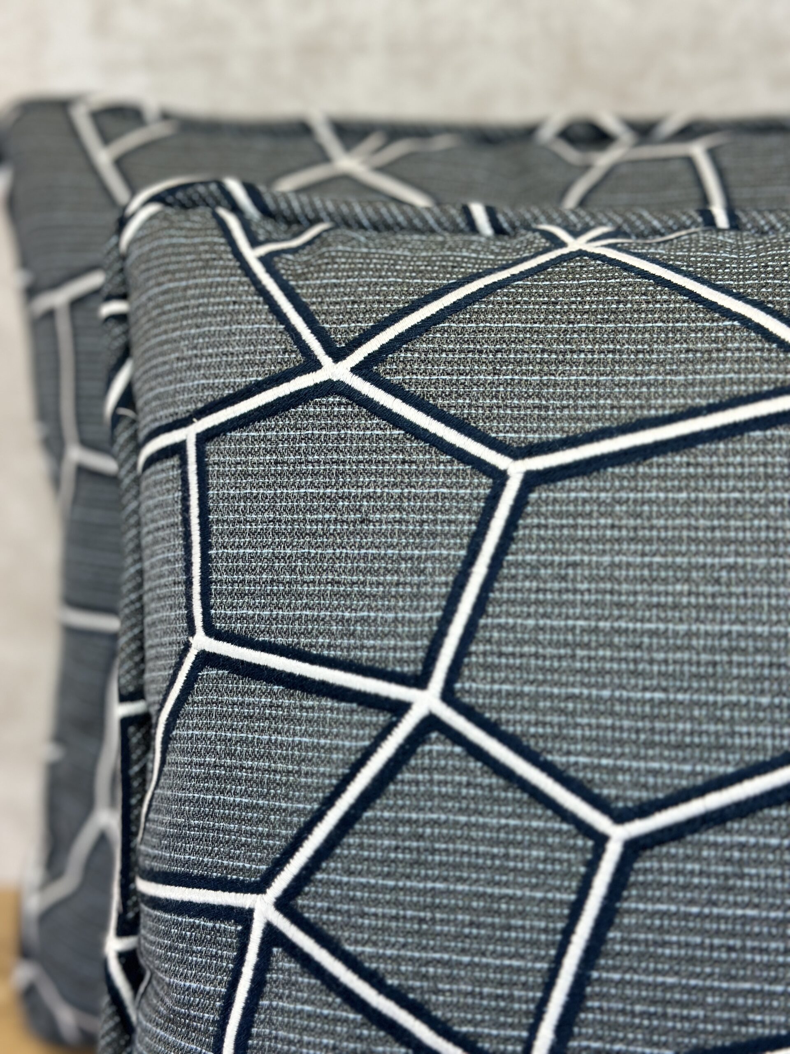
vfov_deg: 39.7
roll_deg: +1.6
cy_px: 527
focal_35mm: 48
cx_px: 395
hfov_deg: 30.3
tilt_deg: -17.4
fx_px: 1461
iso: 100
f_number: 1.78
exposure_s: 1/120
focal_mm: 6.86
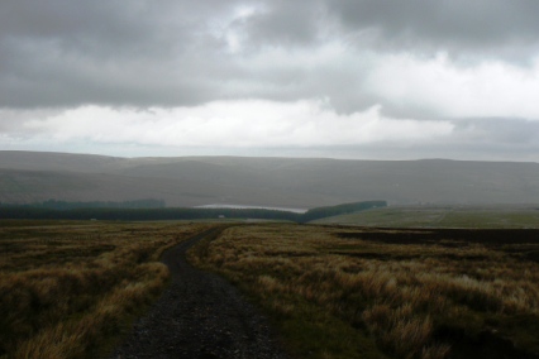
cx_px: 271
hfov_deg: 50.7
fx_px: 569
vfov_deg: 35.1
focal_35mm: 38
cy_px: 185
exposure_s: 1/250
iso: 80
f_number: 5.6
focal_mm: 6
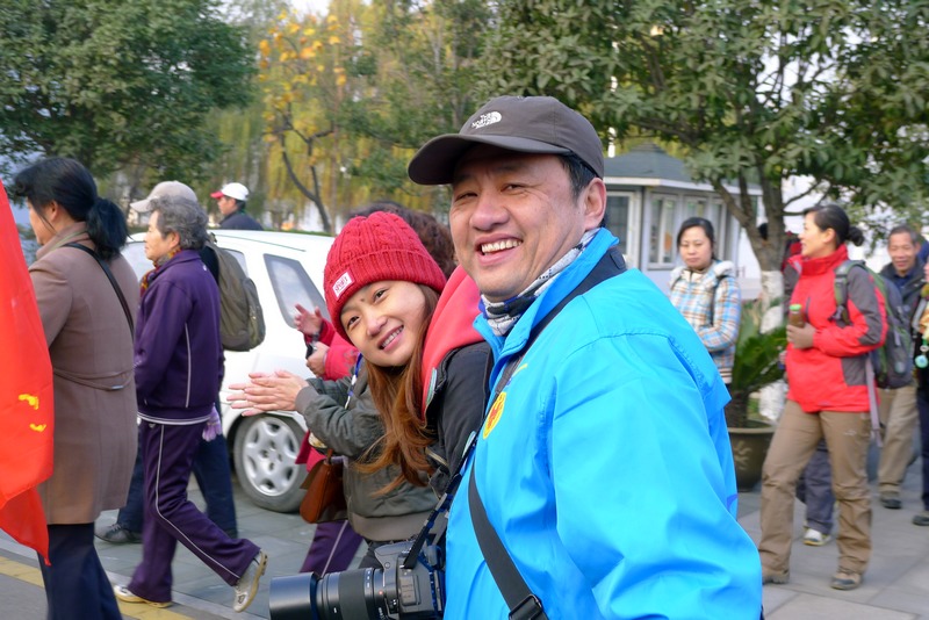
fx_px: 1291
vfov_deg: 27.0
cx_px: 464
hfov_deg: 39.6
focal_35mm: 50
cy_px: 310
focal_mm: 10.7
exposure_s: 1/160
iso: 100
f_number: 2.8
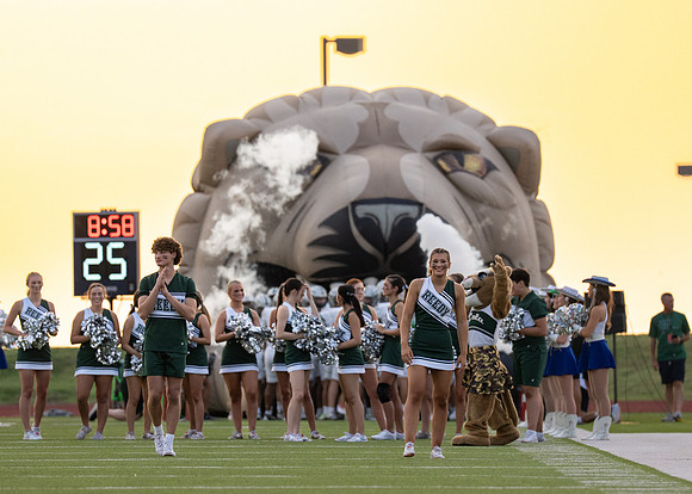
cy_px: 256
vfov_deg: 3.8
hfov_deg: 5.3
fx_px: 7482
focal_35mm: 381
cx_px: 380
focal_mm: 200
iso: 640
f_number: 2.8
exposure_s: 1/2500
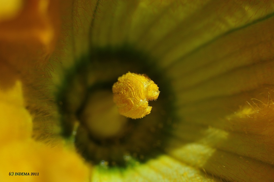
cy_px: 91
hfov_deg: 39.6
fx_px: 380
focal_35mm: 50
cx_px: 137
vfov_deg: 26.9
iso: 200
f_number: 1.8
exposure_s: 1/250
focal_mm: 50
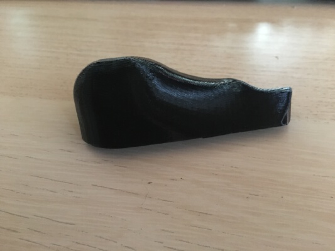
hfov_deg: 61.6
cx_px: 168
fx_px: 281
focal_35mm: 29
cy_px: 126
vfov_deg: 48.2
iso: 160
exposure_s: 1/4
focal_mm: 4.15
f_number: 2.2
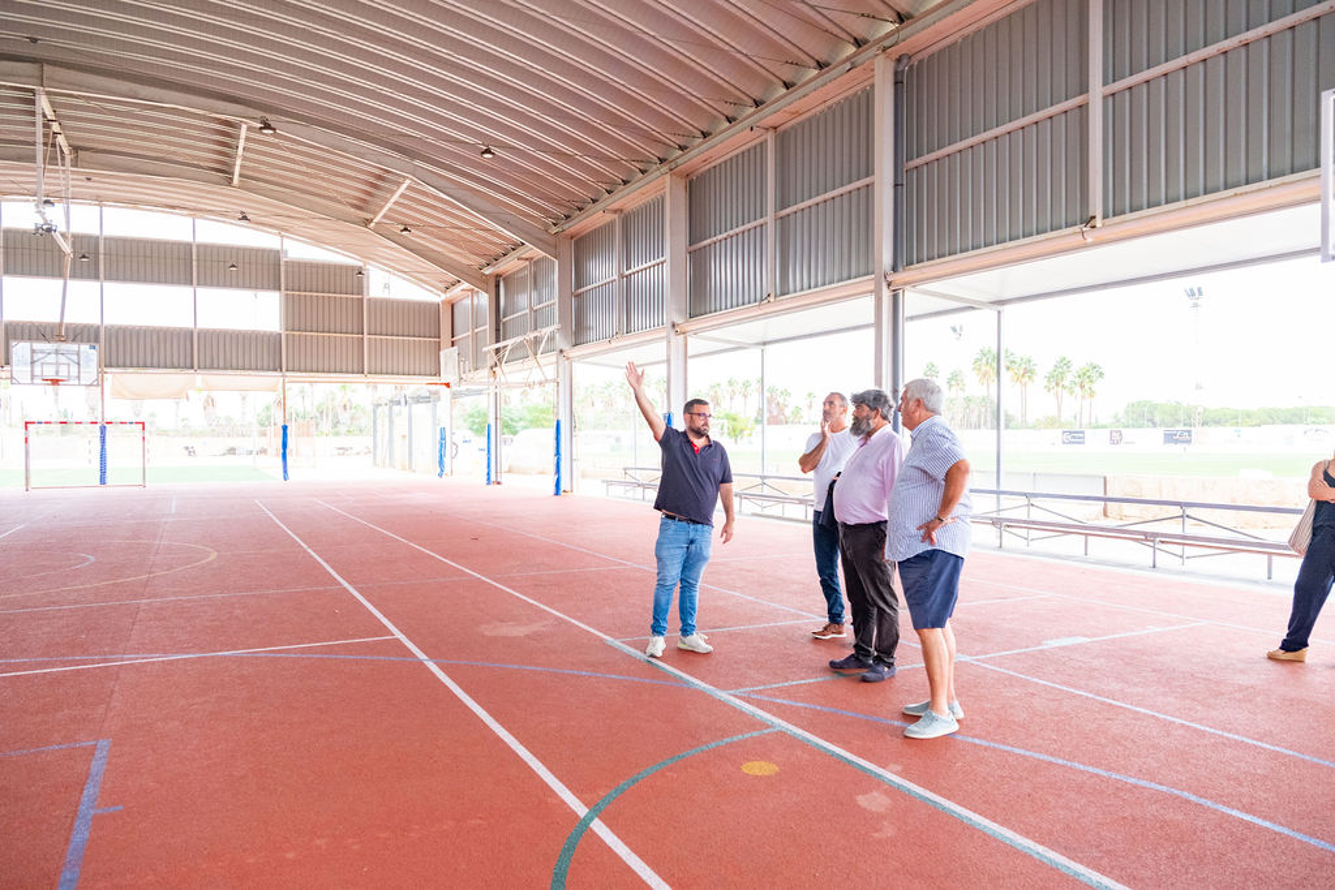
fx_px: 890
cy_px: 445
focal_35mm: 24
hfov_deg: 73.7
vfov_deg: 53.1
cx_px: 668
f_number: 3.2
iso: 800
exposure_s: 1/200
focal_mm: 16
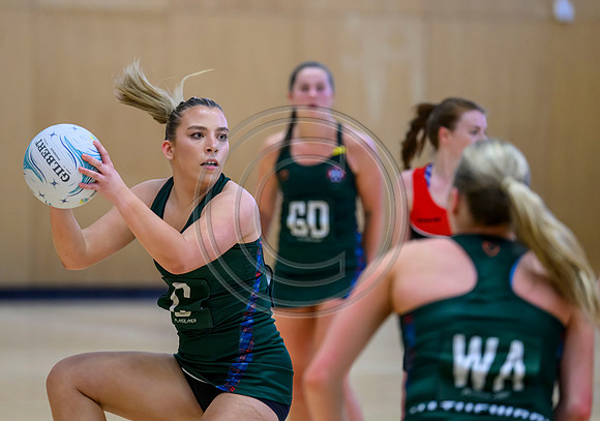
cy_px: 175
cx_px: 272
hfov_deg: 8.4
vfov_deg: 5.9
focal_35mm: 242
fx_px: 4100
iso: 4000
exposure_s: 1/1000
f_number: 3.2
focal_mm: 200
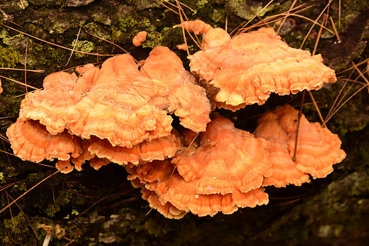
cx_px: 184
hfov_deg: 19.5
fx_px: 1076
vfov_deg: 13.0
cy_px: 123
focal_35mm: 105
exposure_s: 1/125
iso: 800
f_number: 7.1
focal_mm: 70
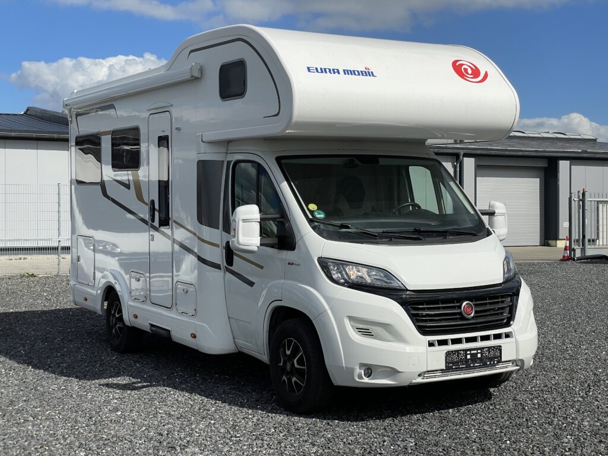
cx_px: 304
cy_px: 228
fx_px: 913
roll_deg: -0.1
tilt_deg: -0.1
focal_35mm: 52
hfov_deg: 36.8
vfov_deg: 28.0
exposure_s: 1/2994
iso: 25
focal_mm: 6
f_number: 2
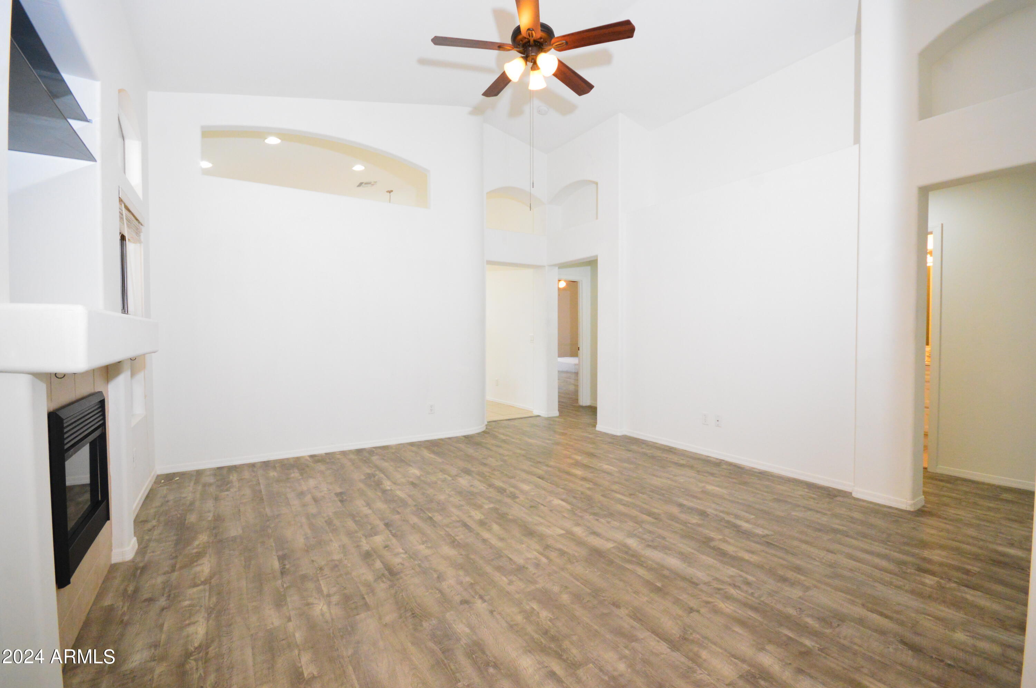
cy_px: 344
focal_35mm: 15
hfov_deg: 100.4
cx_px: 518
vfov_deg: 77.2
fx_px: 431
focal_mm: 10
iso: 2800
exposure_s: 1/100
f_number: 8
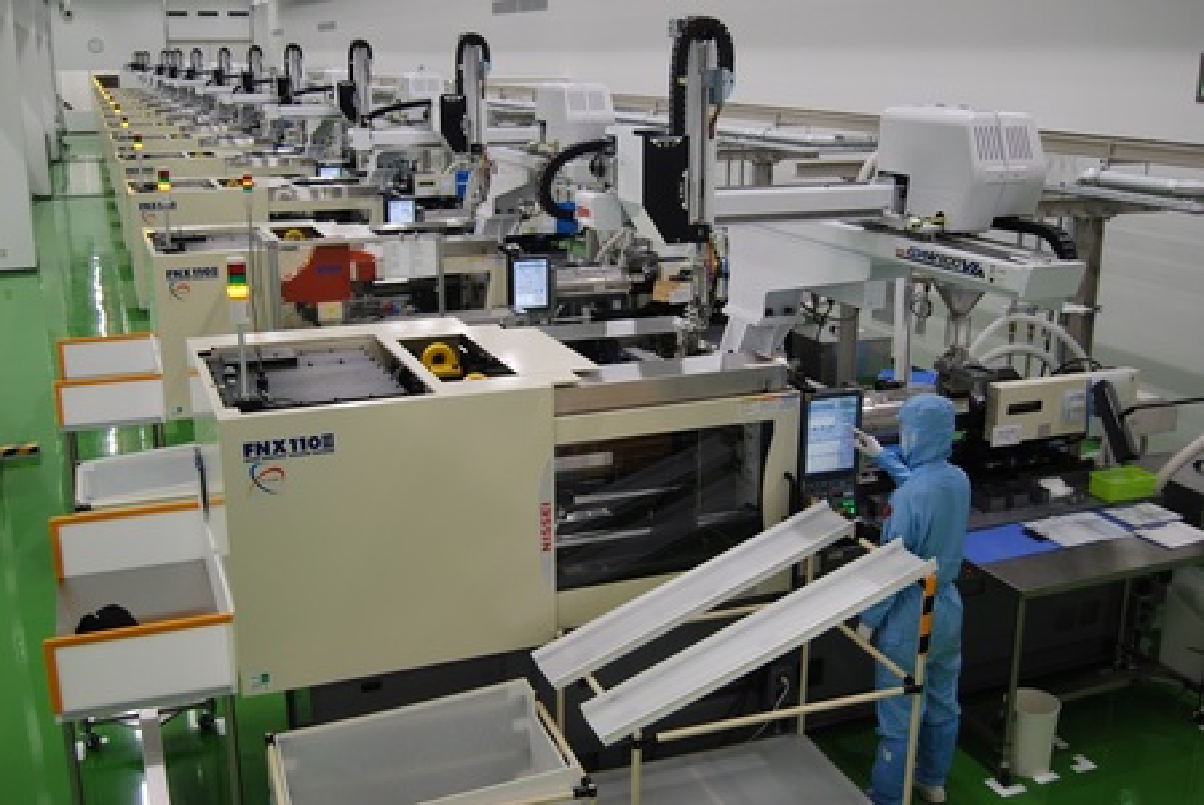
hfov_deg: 53.1
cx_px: 602
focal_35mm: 36
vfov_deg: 37.0
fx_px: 1205
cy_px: 402
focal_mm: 24
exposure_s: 1/30
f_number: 4
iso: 200
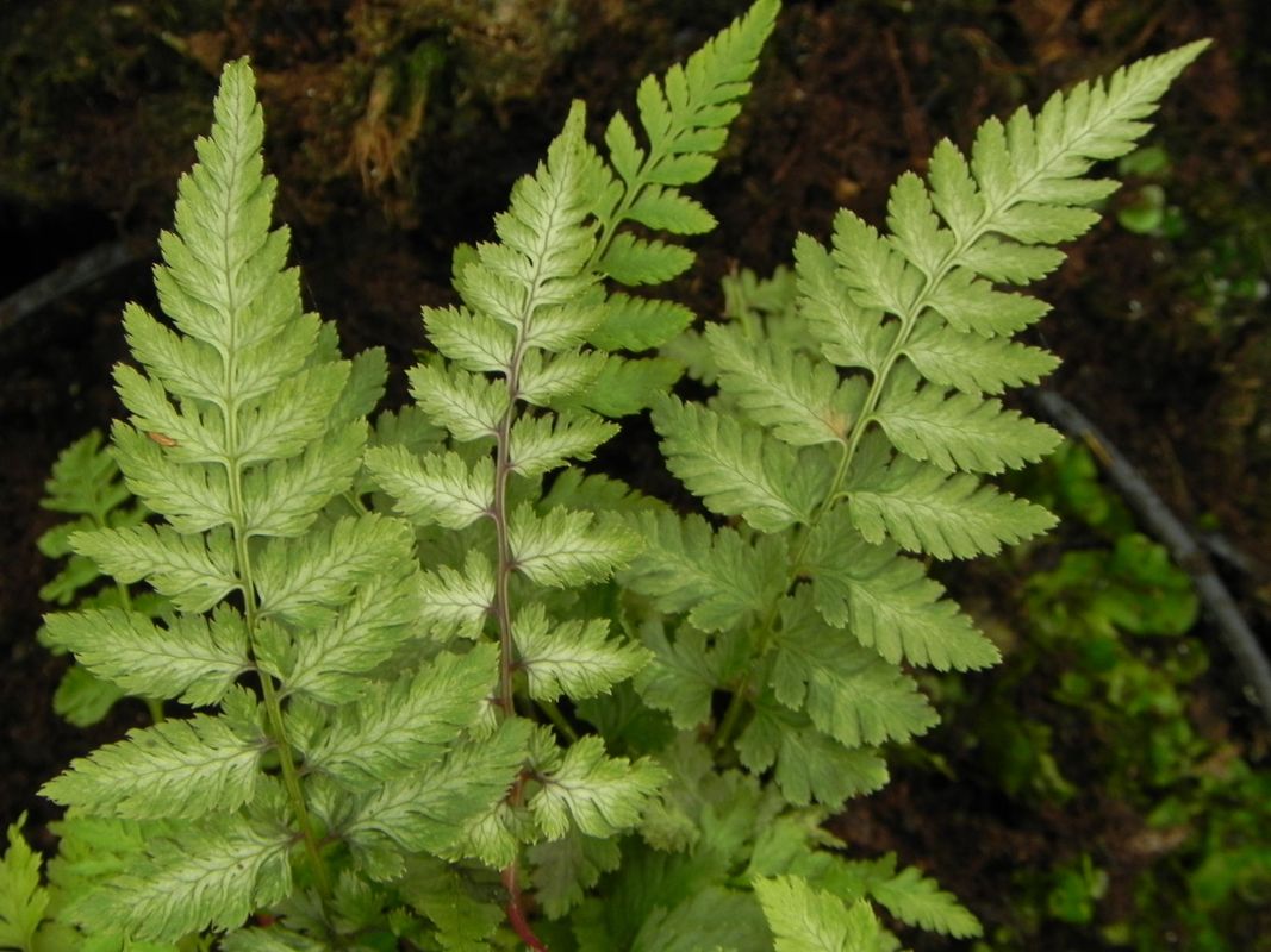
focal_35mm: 247
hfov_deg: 8.0
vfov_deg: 6.0
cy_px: 476
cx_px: 636
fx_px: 9068
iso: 160
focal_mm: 44
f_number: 5
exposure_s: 1/40
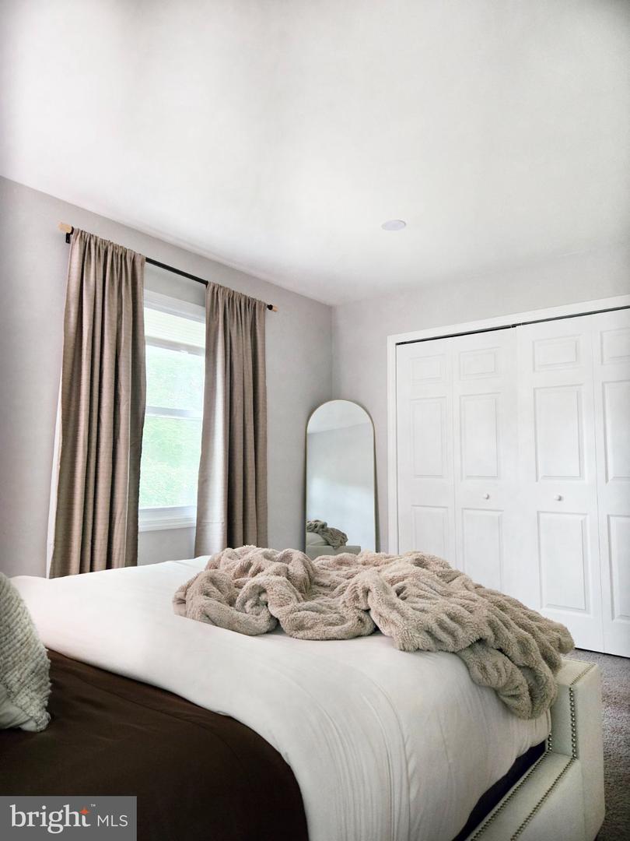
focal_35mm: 23
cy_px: 420
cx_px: 315
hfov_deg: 58.9
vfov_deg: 73.9
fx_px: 558
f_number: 1.8
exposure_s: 1/60
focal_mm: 5.4
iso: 800
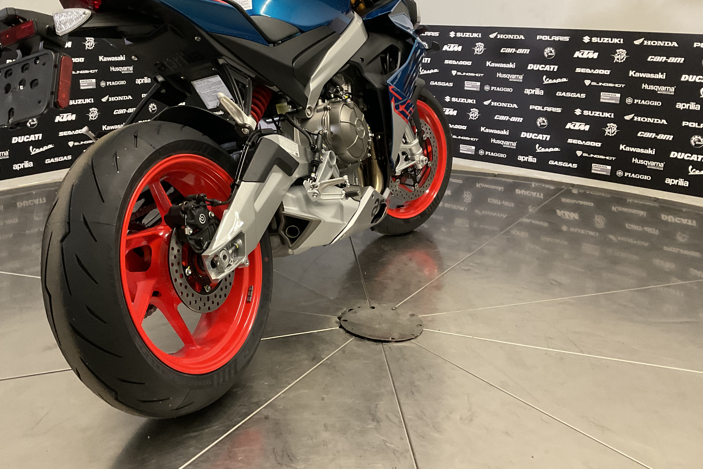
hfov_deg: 53.0
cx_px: 304
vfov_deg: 36.6
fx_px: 703
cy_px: 172
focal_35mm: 36
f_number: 1.8
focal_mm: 3
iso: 250
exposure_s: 1/40
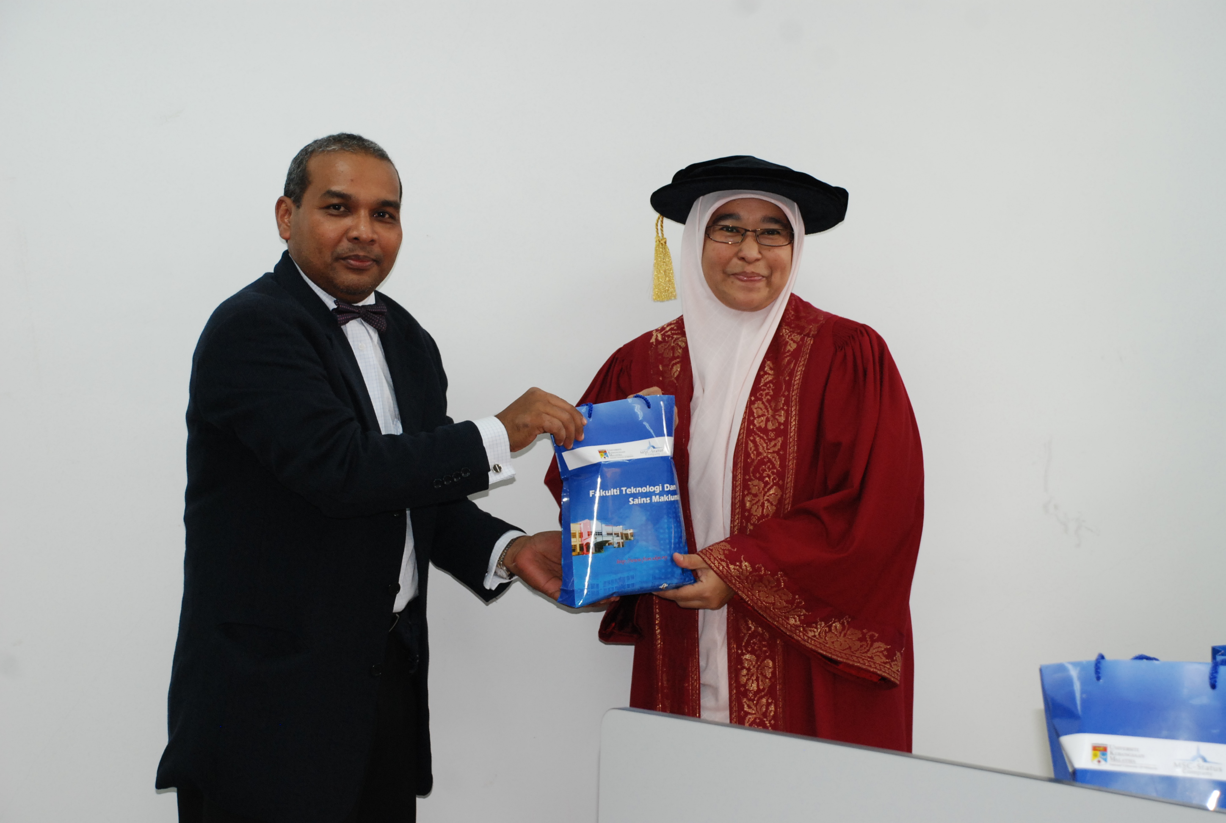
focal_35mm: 78
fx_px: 2662
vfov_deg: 17.6
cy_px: 412
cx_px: 613
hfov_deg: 25.9
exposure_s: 1/60
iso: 640
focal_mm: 52
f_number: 5
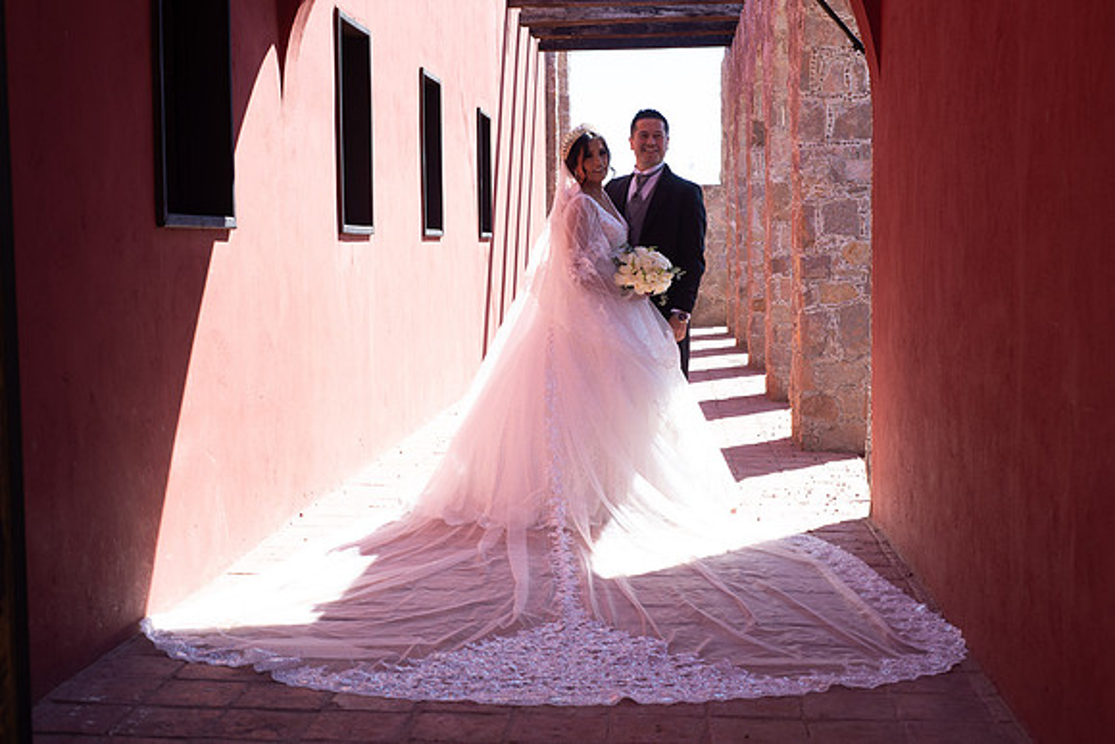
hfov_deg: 39.6
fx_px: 1549
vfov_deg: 27.0
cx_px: 558
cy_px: 372
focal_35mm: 50
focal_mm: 50
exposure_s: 1/160
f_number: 6.3
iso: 100
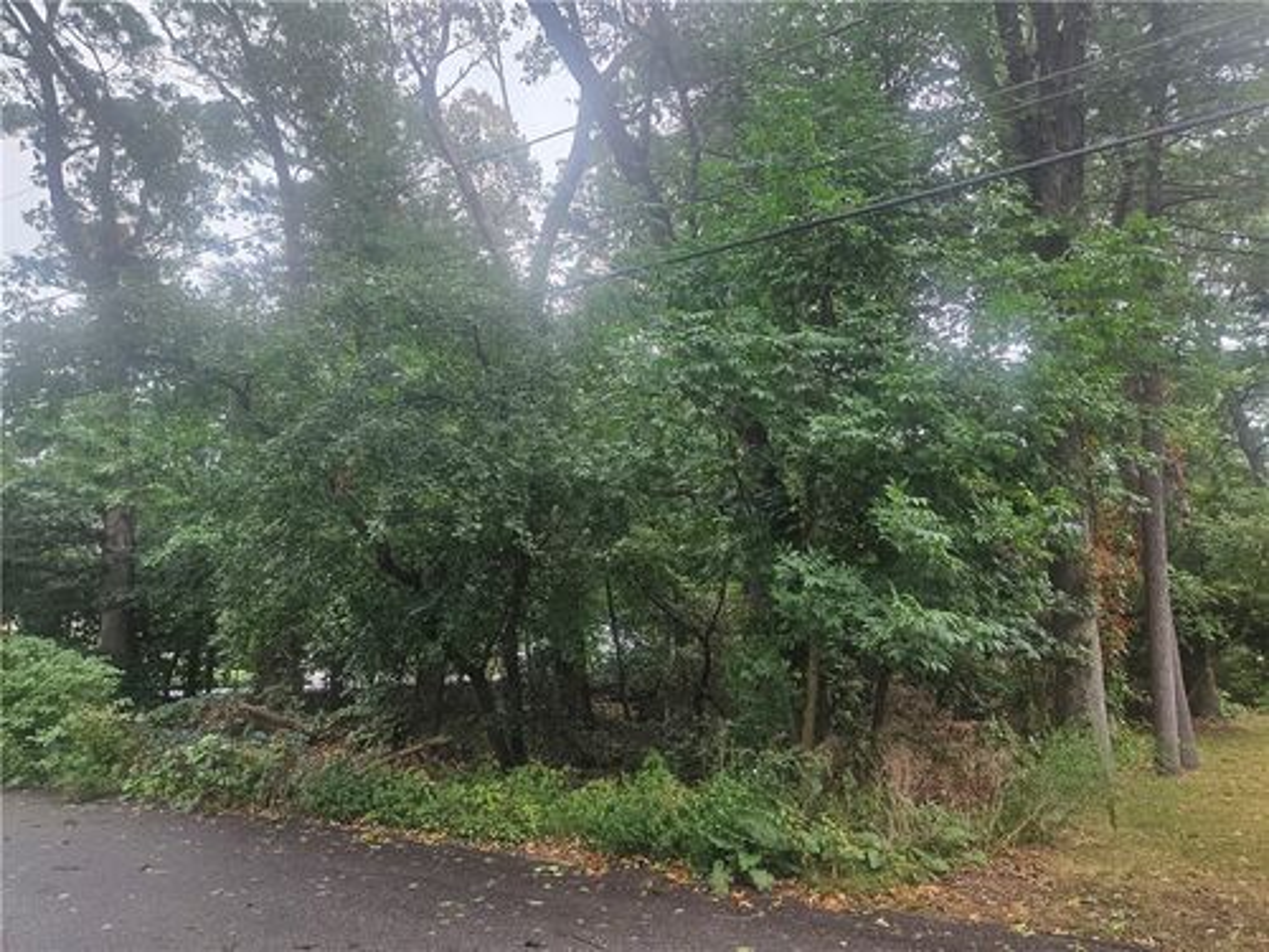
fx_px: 843
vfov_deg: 58.9
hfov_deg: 73.9
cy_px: 476
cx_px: 634
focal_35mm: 23
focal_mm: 5.4
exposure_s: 1/180
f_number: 1.8
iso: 160
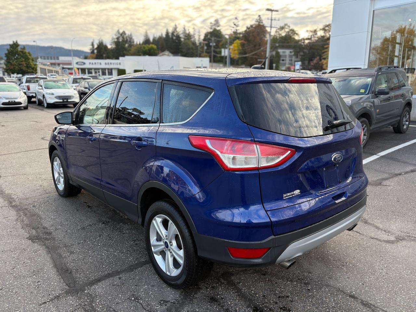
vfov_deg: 53.1
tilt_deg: -12.7
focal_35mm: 26
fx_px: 312
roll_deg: +0.6
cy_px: 156
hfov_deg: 67.3
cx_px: 208
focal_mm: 5.96
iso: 64
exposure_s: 1/441
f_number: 1.6
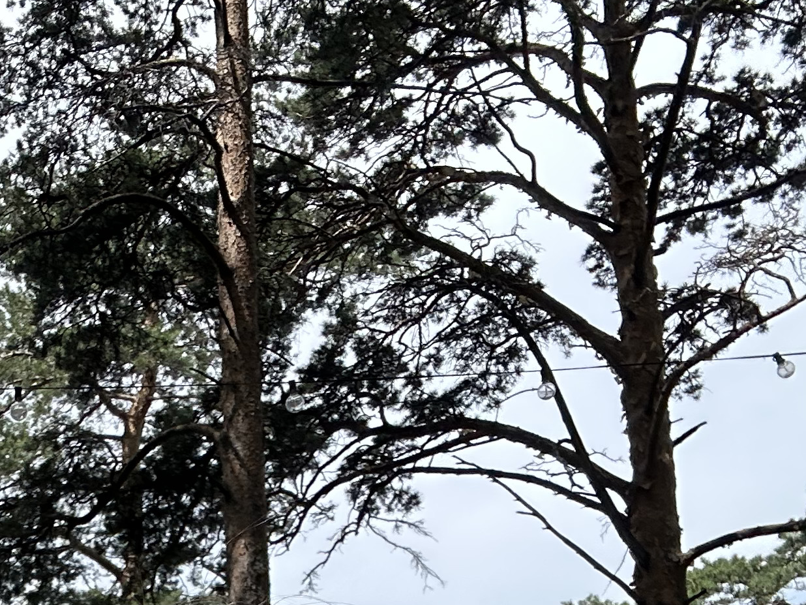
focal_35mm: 75
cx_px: -42
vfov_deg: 17.4
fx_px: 1746
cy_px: 951
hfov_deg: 24.5
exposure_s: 1/857
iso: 25
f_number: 1.9
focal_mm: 2.69
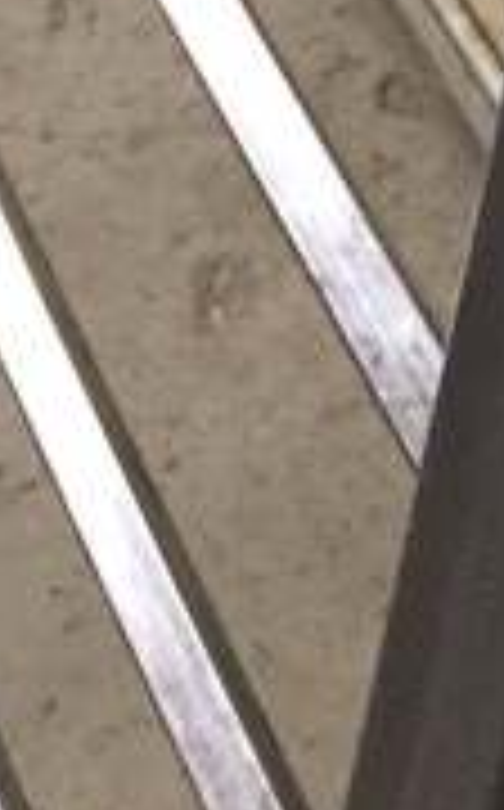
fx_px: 3858
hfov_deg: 7.4
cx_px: 603
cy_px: -1152
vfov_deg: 10.3
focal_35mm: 175
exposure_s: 1/30
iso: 250
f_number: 2.2
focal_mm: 4.15
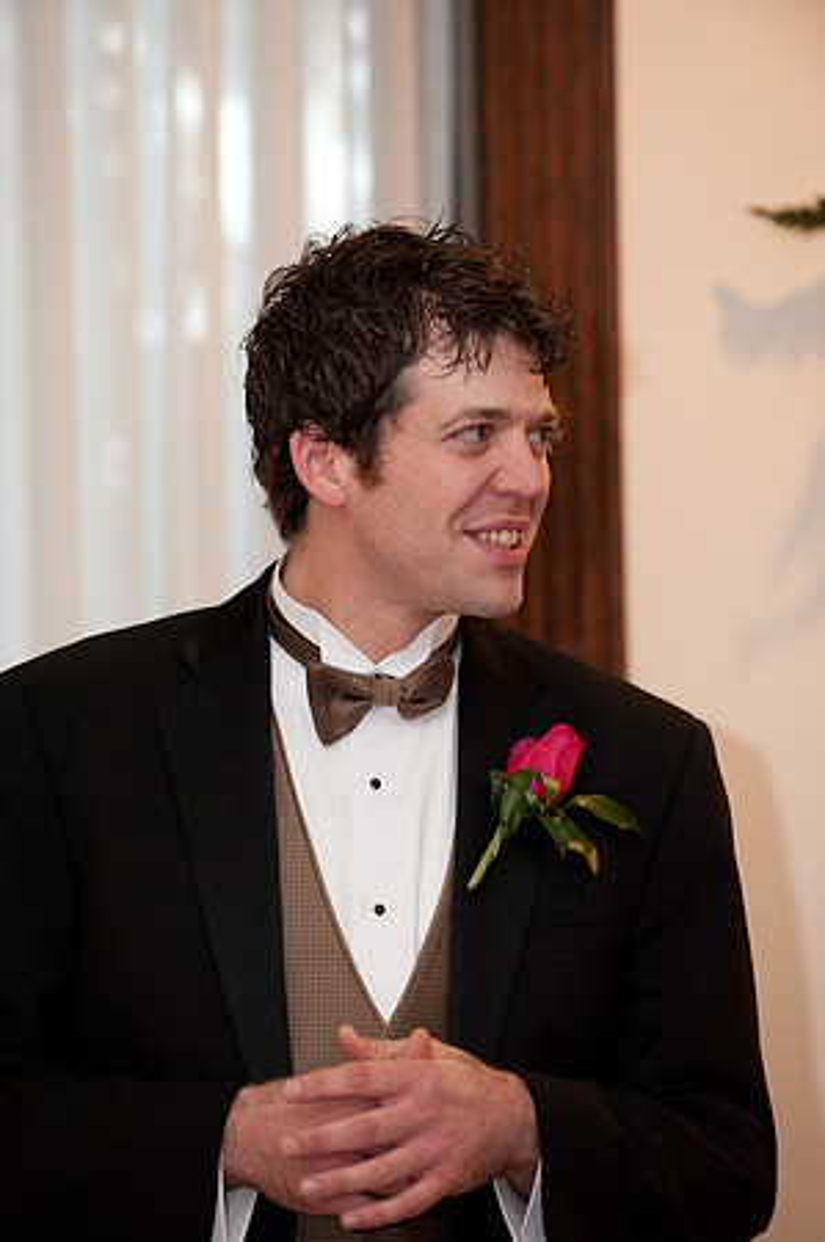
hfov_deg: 6.9
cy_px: 621
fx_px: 6890
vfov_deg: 10.3
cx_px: 412
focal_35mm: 200
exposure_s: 1/60
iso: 2000
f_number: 5
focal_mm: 200
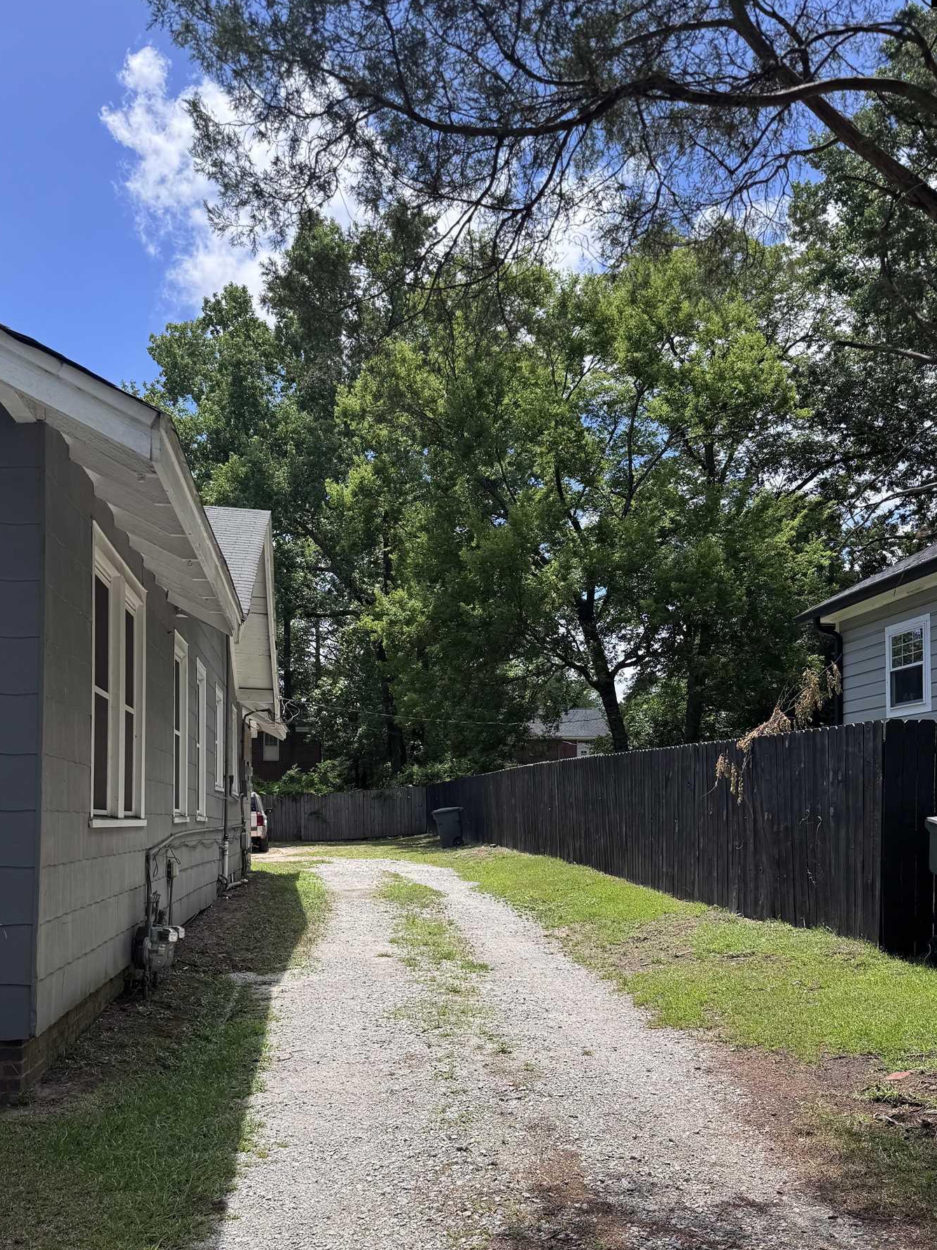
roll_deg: -0.3
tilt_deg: +1.1
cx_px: 394
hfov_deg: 45.3
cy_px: 778
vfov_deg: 57.7
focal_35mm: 31
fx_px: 1119
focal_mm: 6.76
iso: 80
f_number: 1.78
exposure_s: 1/3247
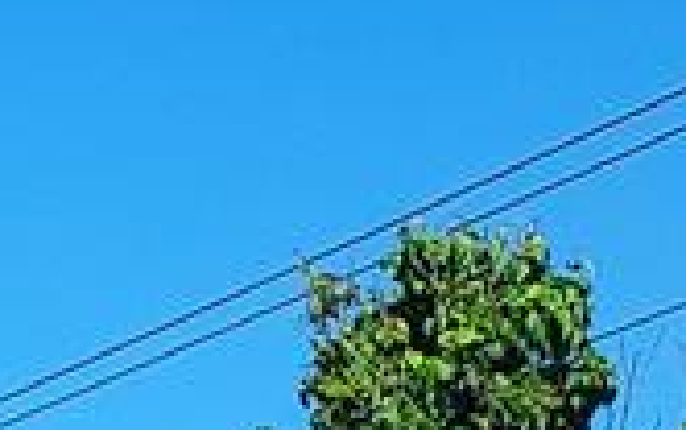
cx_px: -502
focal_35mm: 157
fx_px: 2937
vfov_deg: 8.0
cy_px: 817
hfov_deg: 12.3
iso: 40
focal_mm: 4.6
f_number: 1.8
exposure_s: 1/1111
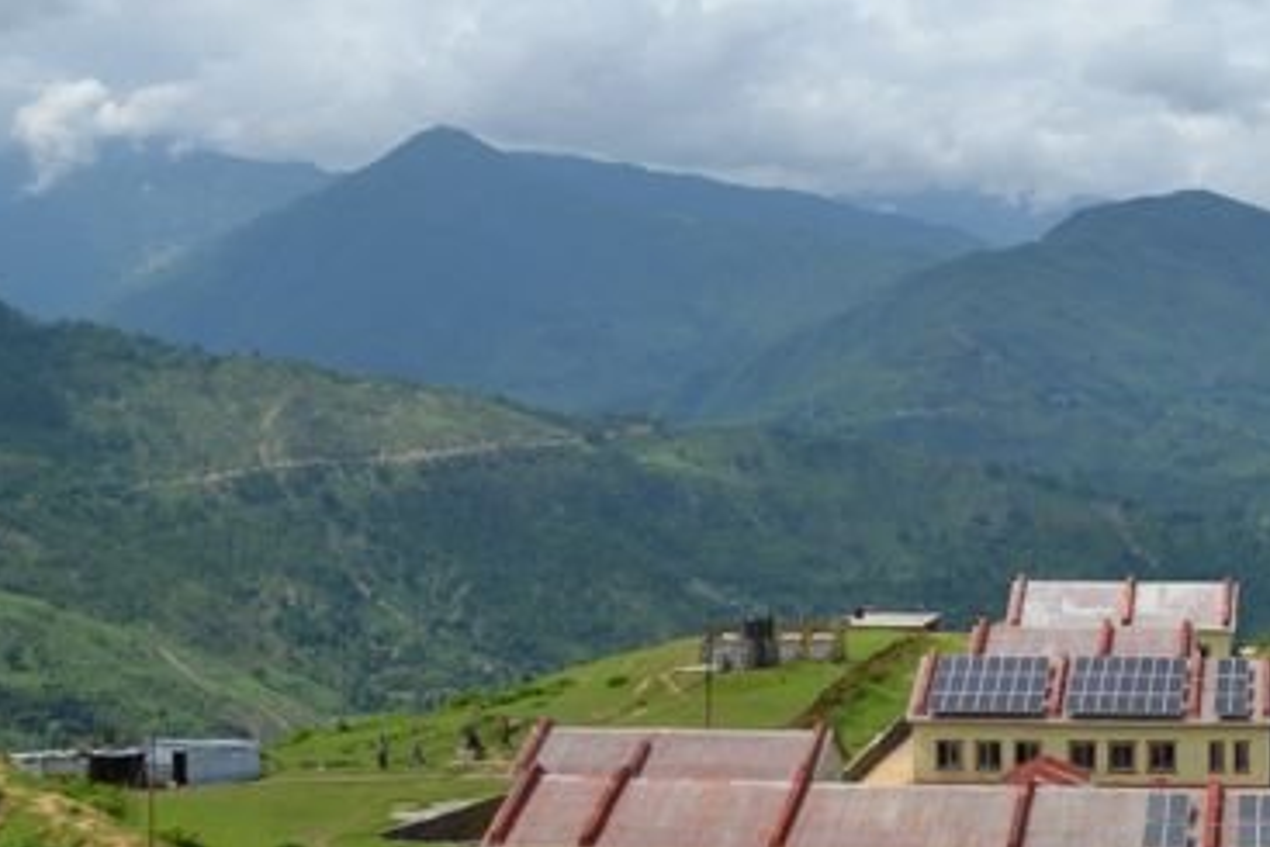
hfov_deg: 28.7
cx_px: 1090
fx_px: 2400
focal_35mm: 68
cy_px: 513
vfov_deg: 20.0
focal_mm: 26
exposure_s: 1/250
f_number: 8
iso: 100
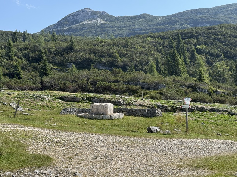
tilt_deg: +4.1
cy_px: 88
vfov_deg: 30.3
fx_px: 329
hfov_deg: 39.7
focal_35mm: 48
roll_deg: +2.3
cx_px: 118
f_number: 1.78
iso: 64
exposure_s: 1/2717
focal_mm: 6.76
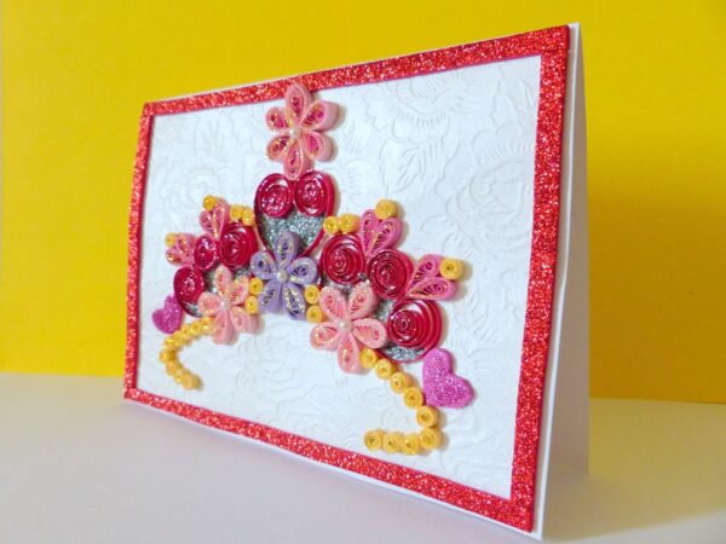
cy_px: 272
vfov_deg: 51.4
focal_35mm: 27
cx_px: 363
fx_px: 566
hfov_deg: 65.3
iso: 320
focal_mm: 4.9
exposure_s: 1/60
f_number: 2.8
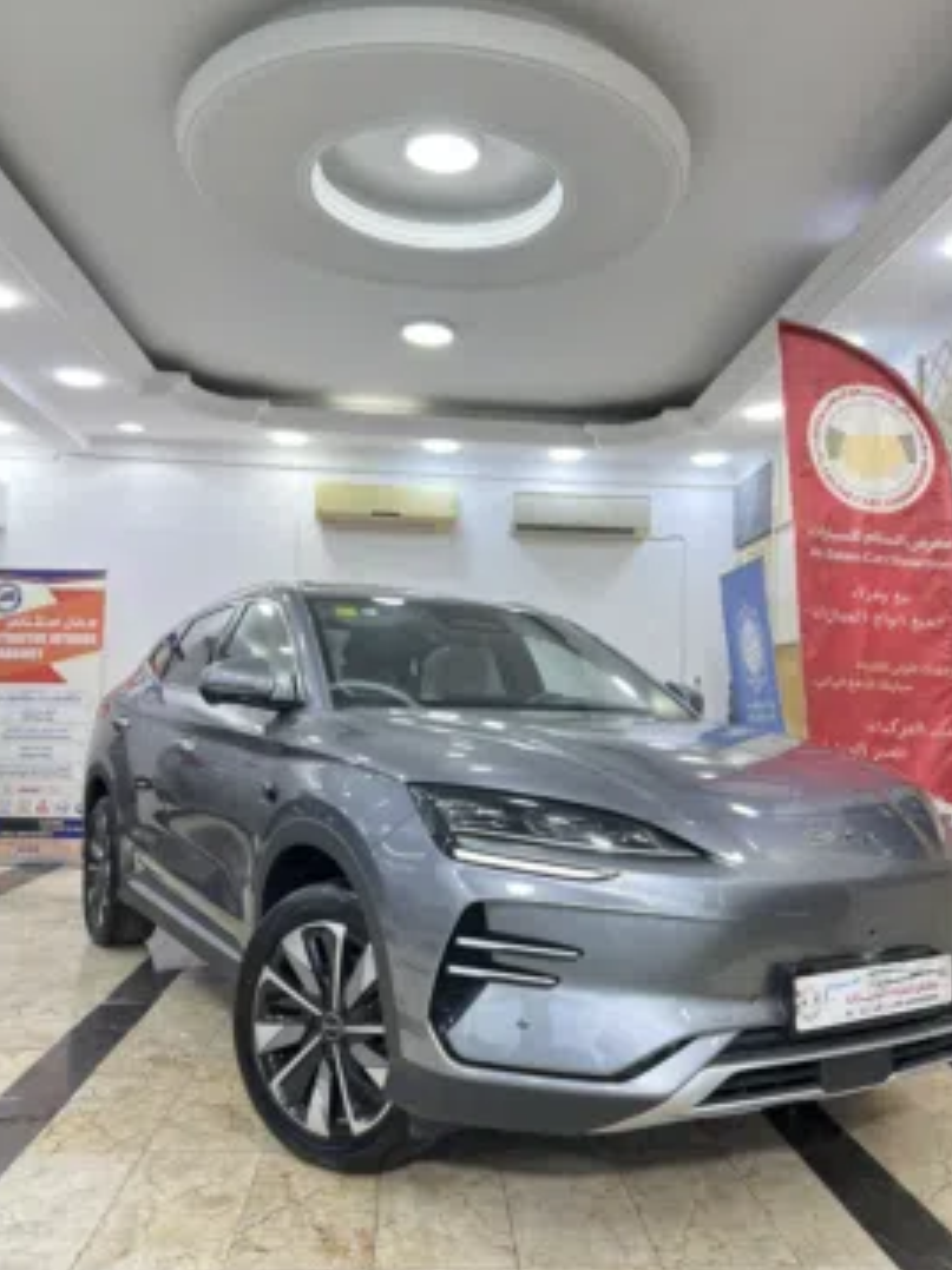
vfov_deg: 61.7
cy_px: 662
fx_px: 1064
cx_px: 513
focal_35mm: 29
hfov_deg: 48.2
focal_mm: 5.7
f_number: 1.5
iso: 100
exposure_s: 1/102
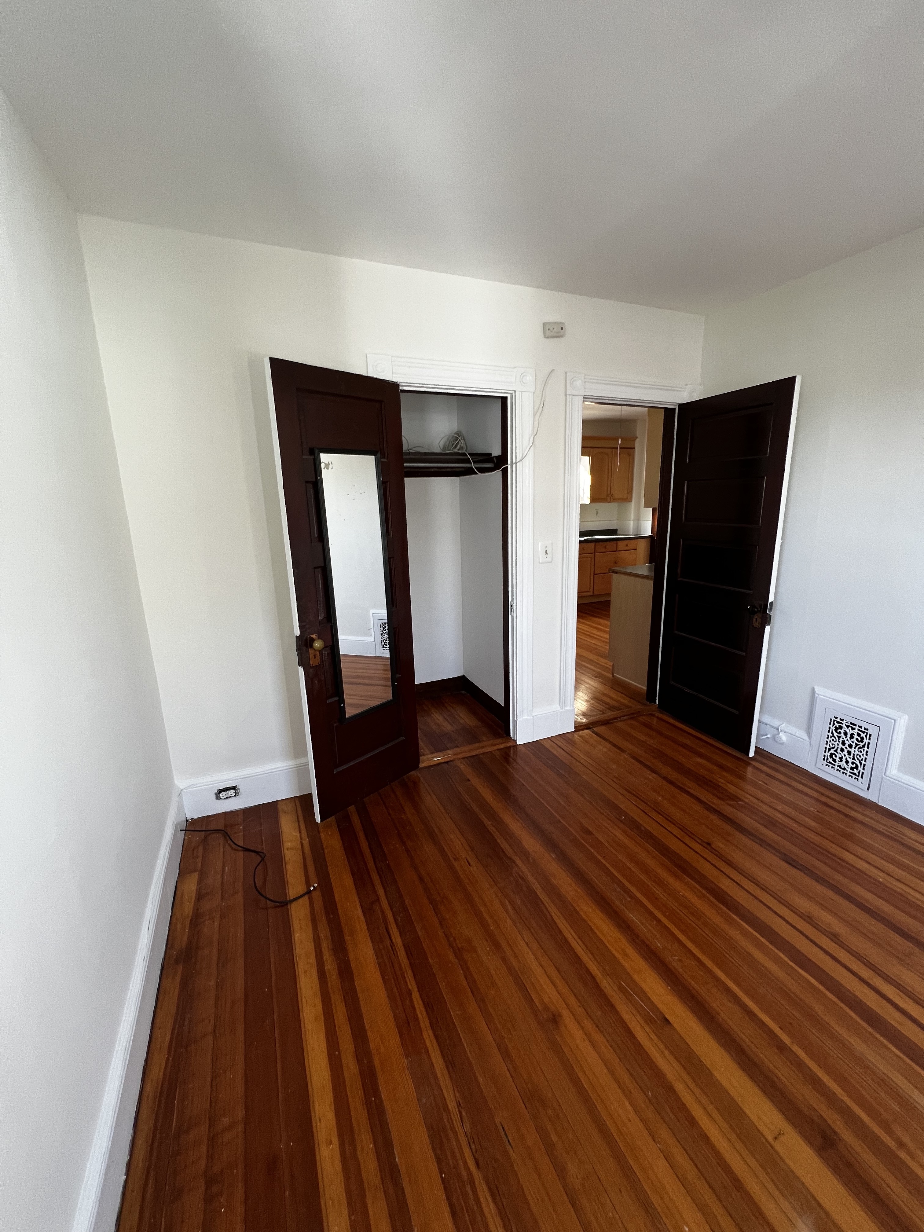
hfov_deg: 89.9
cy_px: 616
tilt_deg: -11.4
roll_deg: +0.6
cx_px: 462
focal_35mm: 13
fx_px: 463
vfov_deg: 106.2
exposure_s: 1/121
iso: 160
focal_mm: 1.57
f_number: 1.8
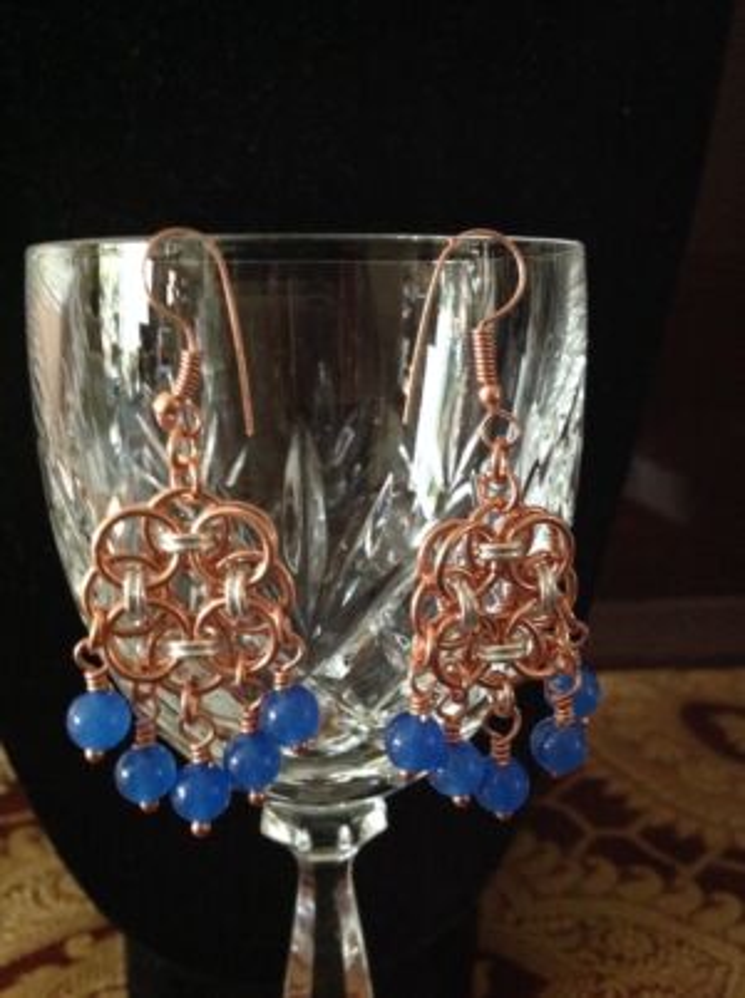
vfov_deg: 52.7
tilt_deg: -14.5
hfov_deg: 40.6
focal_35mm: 35
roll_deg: -0.2
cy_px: 499
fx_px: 1008
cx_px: 372
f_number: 2.4
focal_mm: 4.28
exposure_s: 1/15
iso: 640
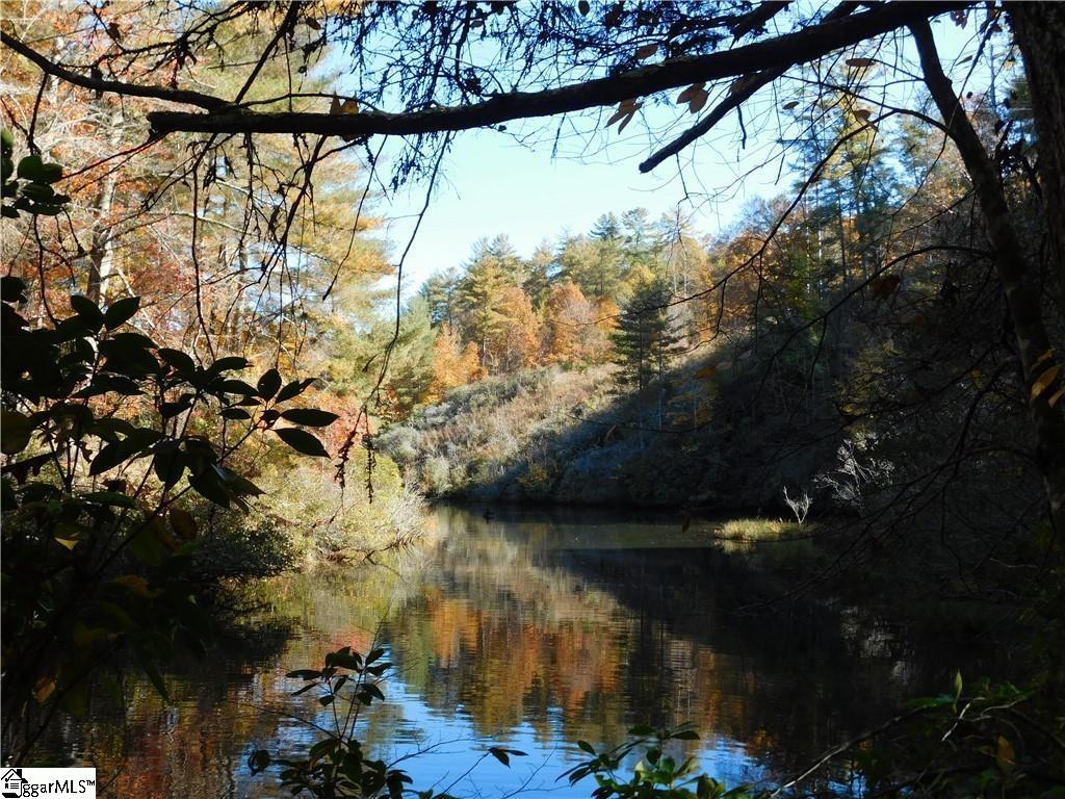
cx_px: 532
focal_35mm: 36
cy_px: 400
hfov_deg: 51.4
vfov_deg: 39.7
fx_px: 1108
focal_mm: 6.3
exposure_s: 1/250
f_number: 3.5
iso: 125
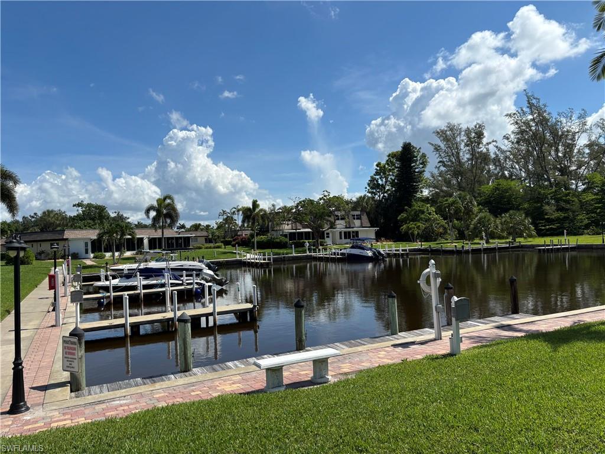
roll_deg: +2.2
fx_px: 454
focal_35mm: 26
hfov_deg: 67.3
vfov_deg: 53.1
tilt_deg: +0.2
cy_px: 227
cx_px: 302
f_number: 1.6
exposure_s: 1/4854
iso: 50
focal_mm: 5.96
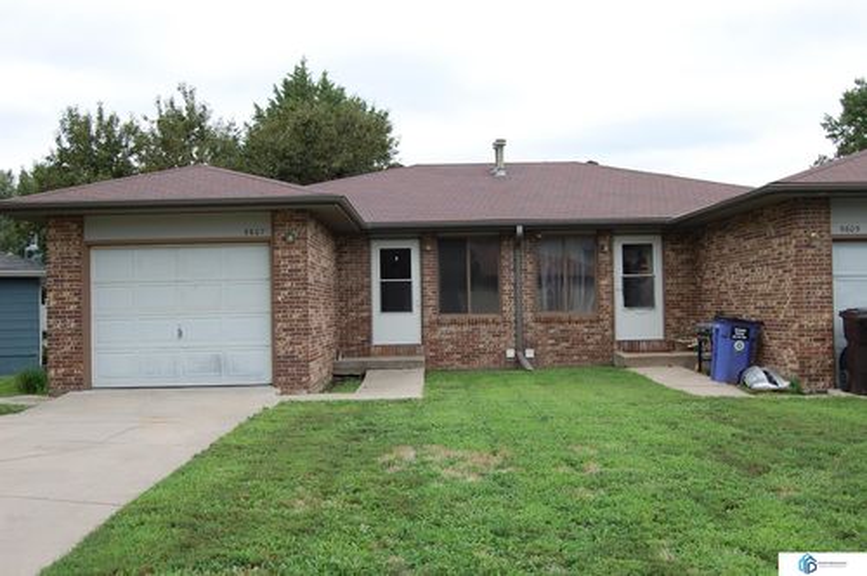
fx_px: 1010
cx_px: 434
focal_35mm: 42
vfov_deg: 31.8
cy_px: 288
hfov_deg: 46.5
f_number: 7.1
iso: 200
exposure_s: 1/200
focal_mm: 28
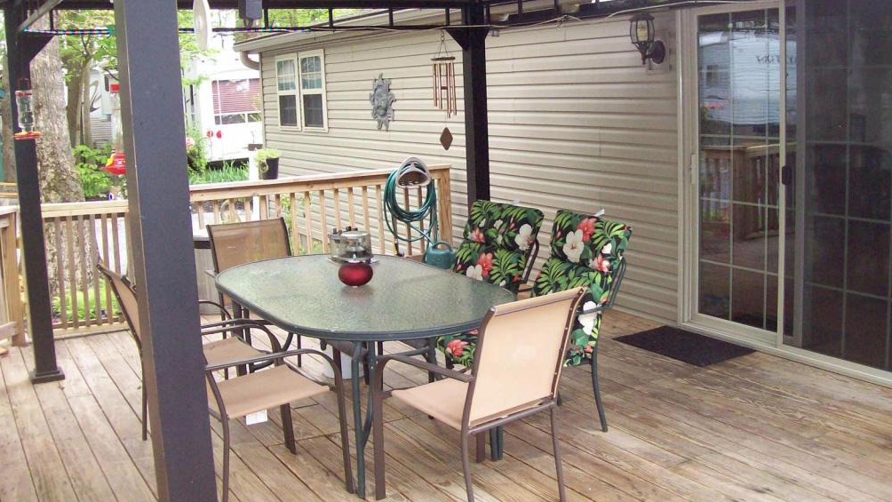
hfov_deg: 50.5
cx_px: 449
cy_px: 206
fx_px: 946
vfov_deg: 29.7
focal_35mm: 40
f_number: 2.7
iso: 140
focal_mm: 6
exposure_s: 1/109
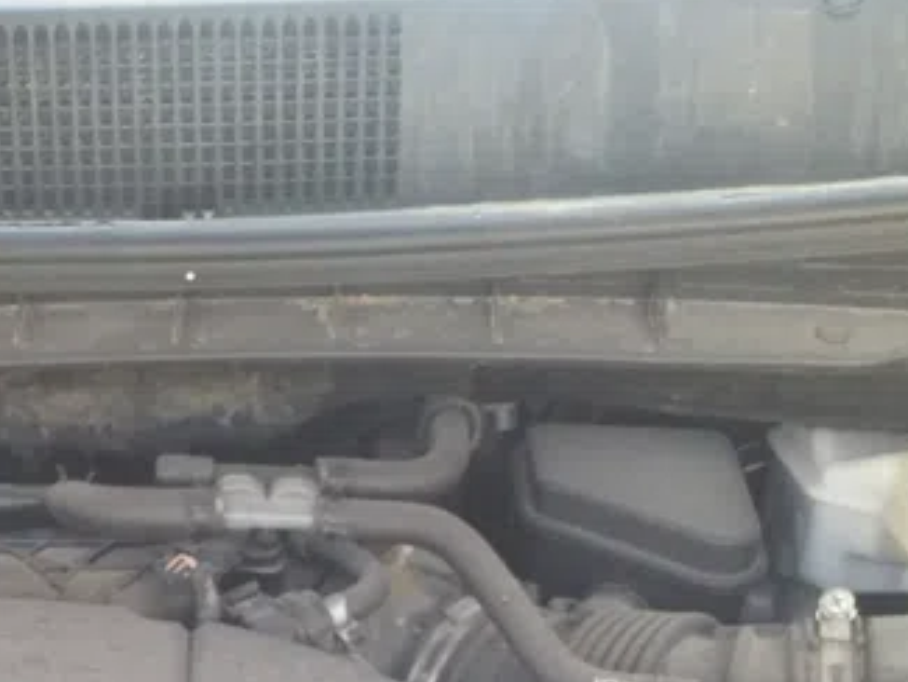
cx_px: 78
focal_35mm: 82
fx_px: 2152
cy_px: 1065
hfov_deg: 23.2
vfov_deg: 16.2
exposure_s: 1/100
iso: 50
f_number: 1.9
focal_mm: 3.6
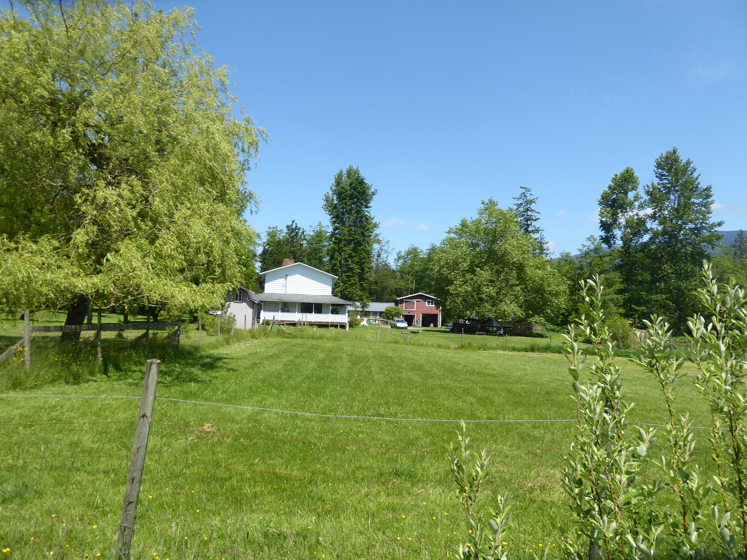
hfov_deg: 69.4
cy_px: 280
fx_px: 539
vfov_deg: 54.9
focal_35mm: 25
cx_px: 374
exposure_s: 1/640
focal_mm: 4.3
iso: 80
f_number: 3.3
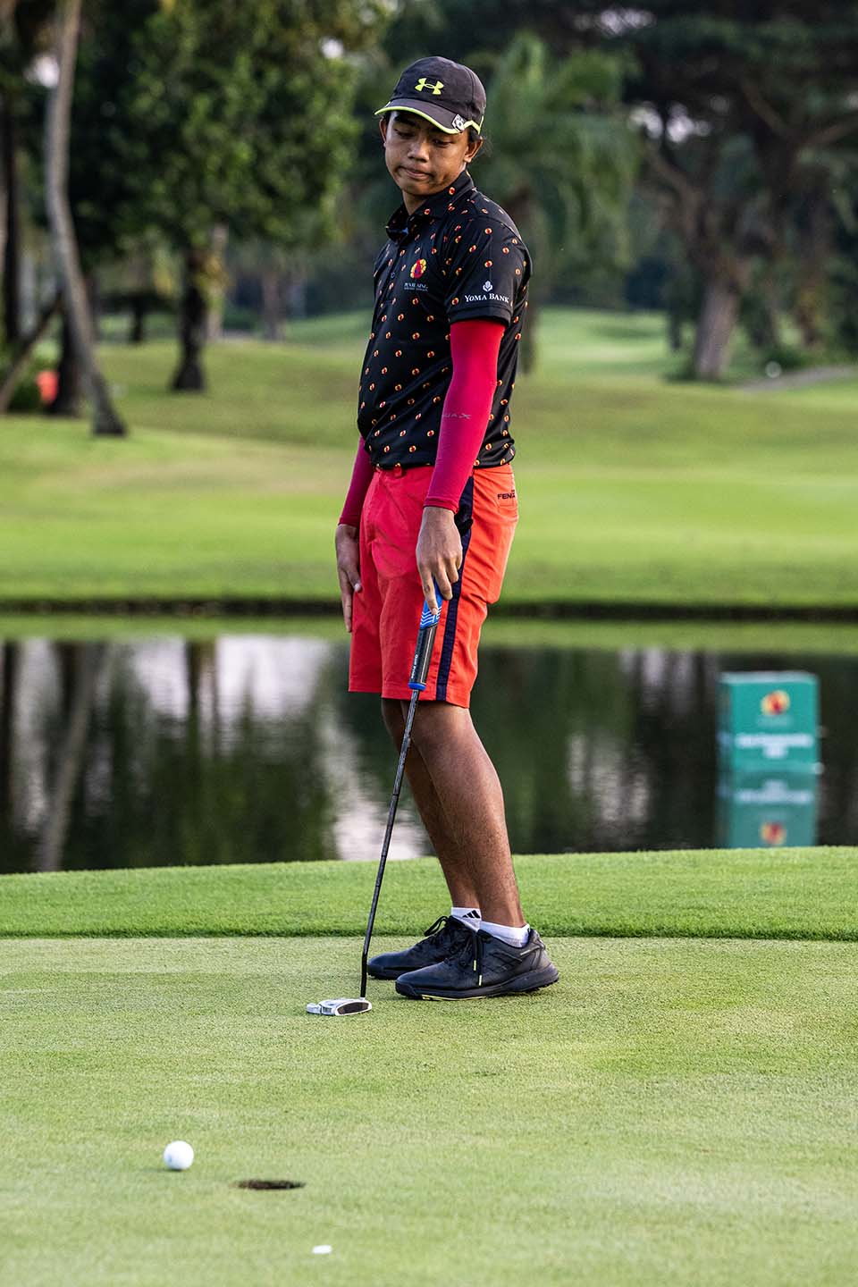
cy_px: 644
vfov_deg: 14.7
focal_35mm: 140
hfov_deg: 9.8
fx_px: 5005
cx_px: 429
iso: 1600
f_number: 4.5
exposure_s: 1/400
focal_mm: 140
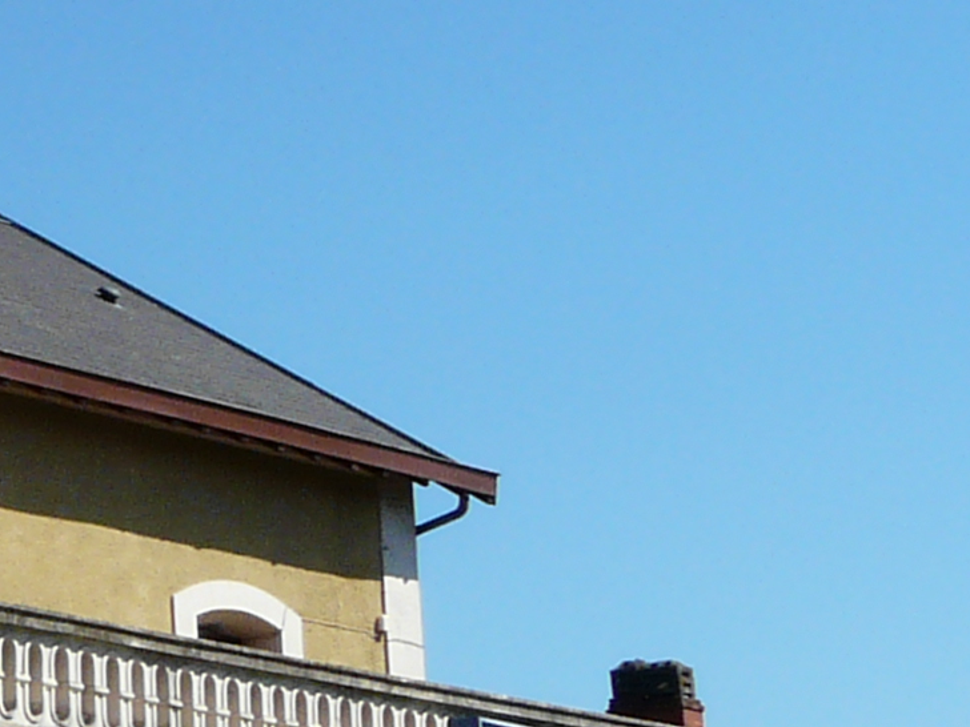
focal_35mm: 157
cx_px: -1015
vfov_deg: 9.4
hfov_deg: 11.3
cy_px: 266
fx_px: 4399
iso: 100
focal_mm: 5.8
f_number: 5.6
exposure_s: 1/500
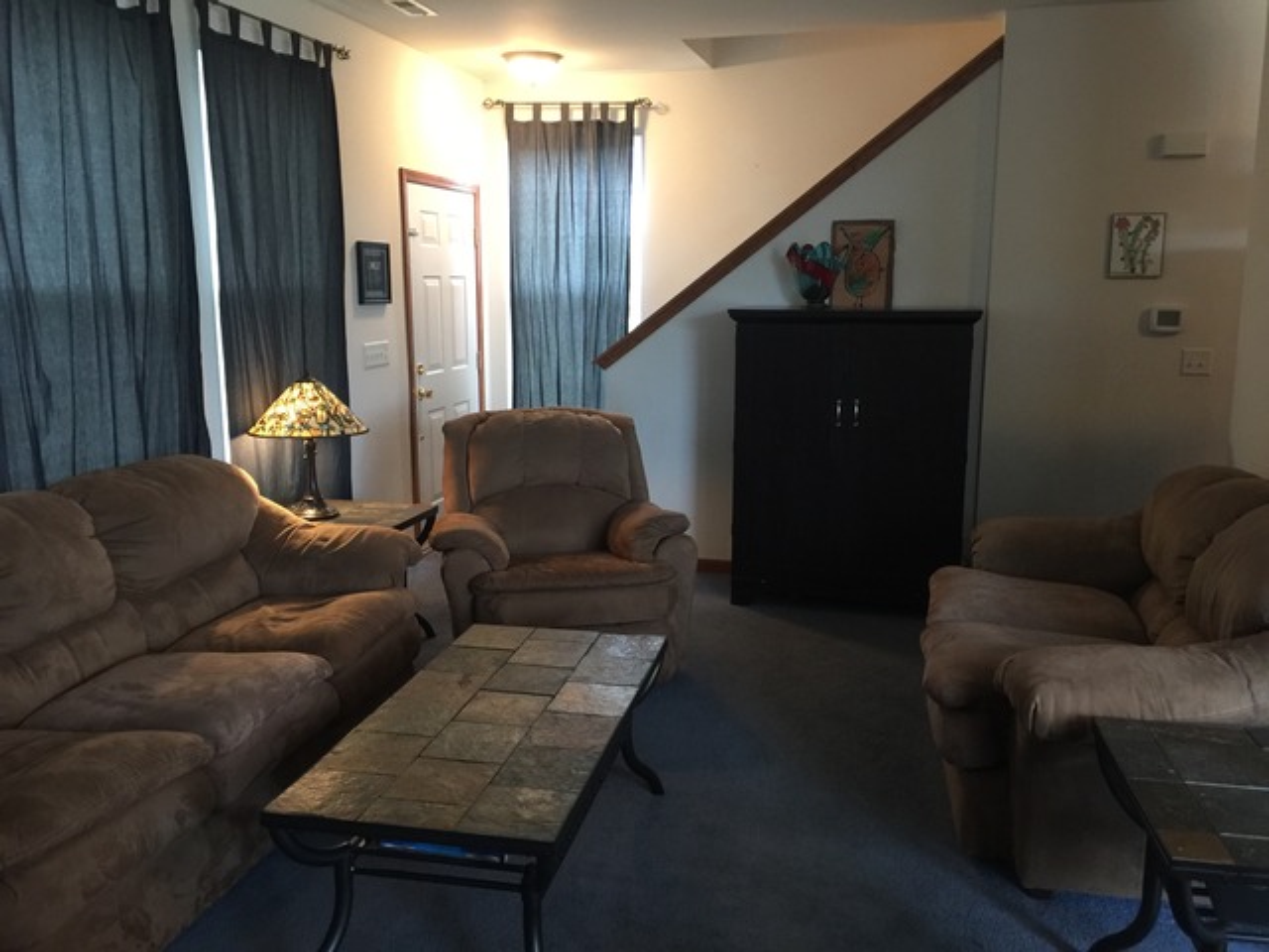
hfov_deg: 61.7
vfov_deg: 48.2
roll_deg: -0.8
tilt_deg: -10.0
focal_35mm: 29
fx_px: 1063
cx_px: 634
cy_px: 476
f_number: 2.2
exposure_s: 1/15
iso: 100
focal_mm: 4.15
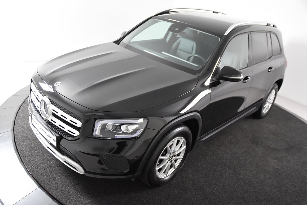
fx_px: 256
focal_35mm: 30
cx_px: 154
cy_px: 102
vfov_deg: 43.6
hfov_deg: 61.9
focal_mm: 20
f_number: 3.2
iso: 1600
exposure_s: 1/40
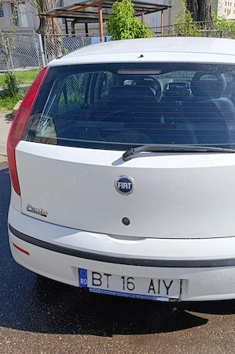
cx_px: 142
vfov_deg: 58.7
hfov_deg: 40.9
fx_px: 314
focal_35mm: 32
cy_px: 177
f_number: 1.6
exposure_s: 1/541
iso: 50
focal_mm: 6.14
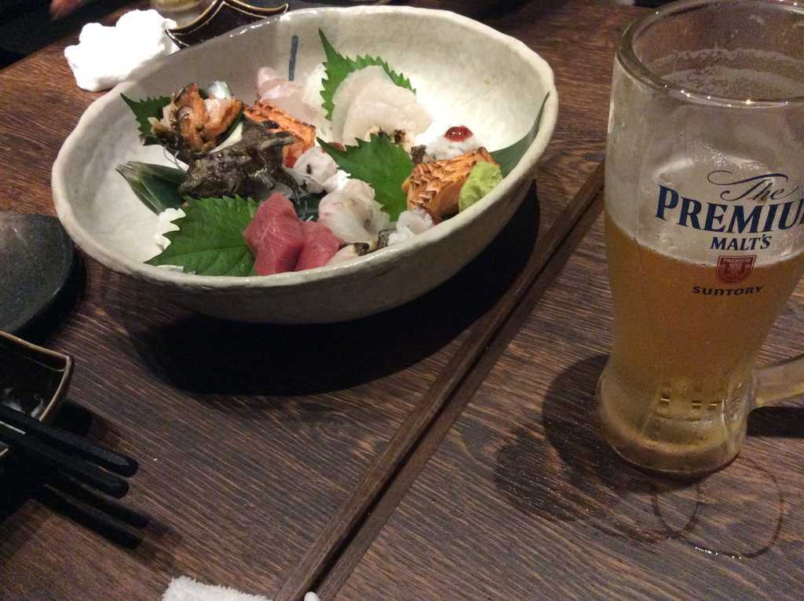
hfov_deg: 56.9
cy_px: 300
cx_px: 402
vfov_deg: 44.1
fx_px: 742
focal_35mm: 32
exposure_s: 1/15
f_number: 2.4
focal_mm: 3.3
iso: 400
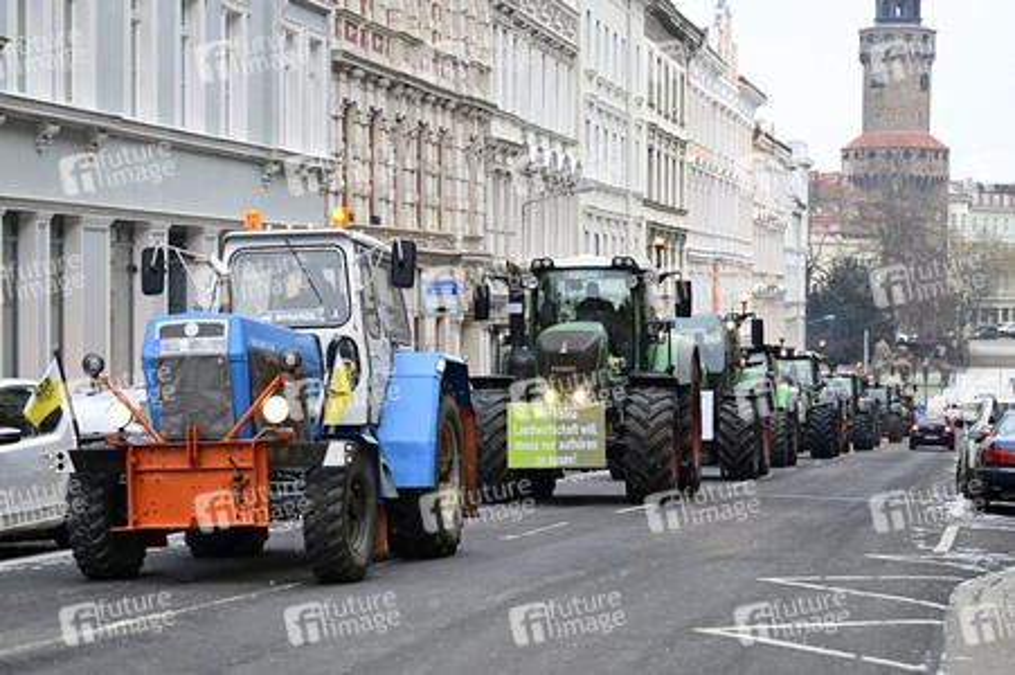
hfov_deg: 28.9
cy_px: 338
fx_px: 1972
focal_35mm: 70
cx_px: 508
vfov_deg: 19.4
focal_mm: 70
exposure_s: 1/320
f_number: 3.2
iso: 1250
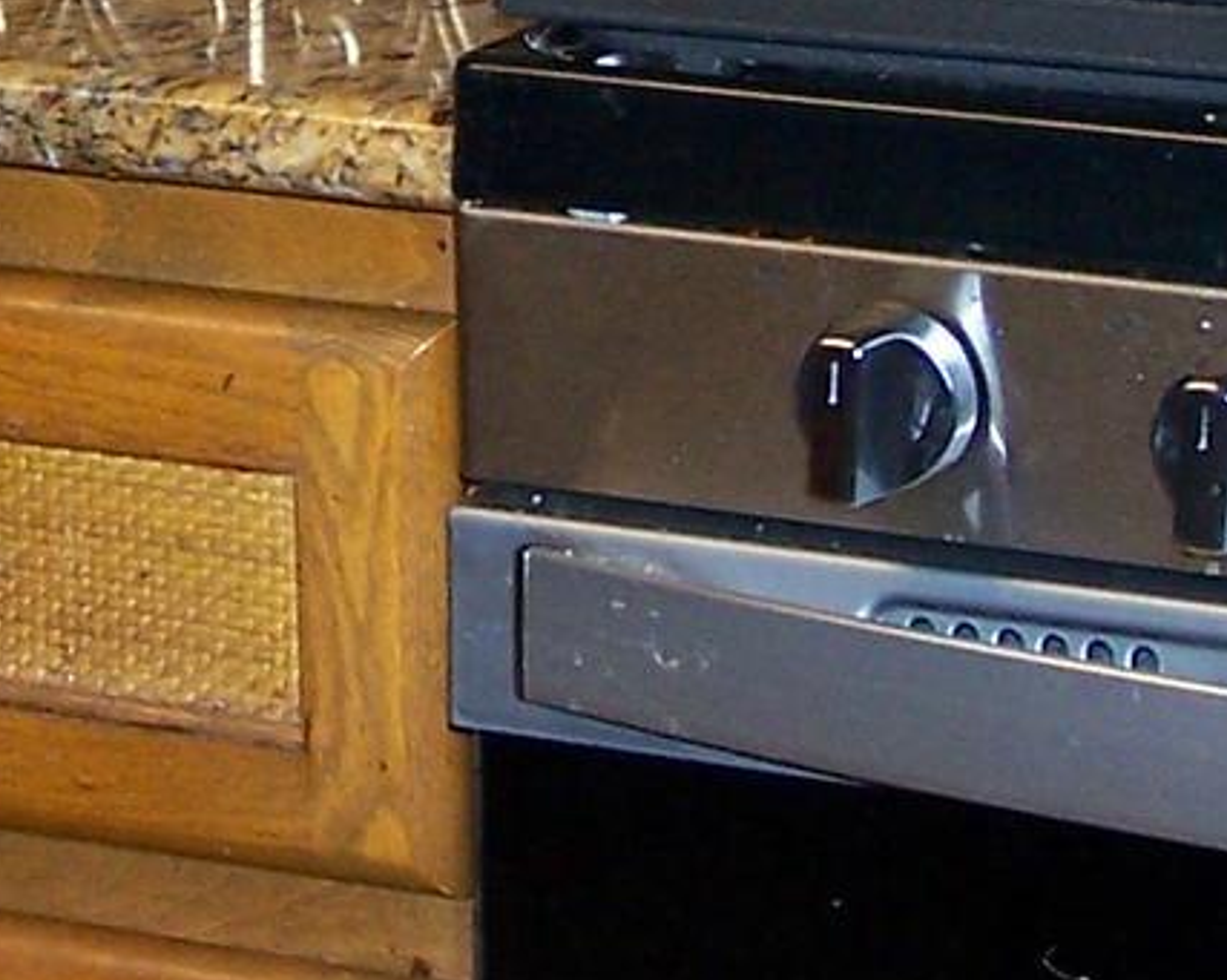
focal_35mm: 178
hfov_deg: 10.8
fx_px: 6460
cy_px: -247
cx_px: 458
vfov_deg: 8.6
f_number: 2.8
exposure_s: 1/60
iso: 140
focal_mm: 6.3
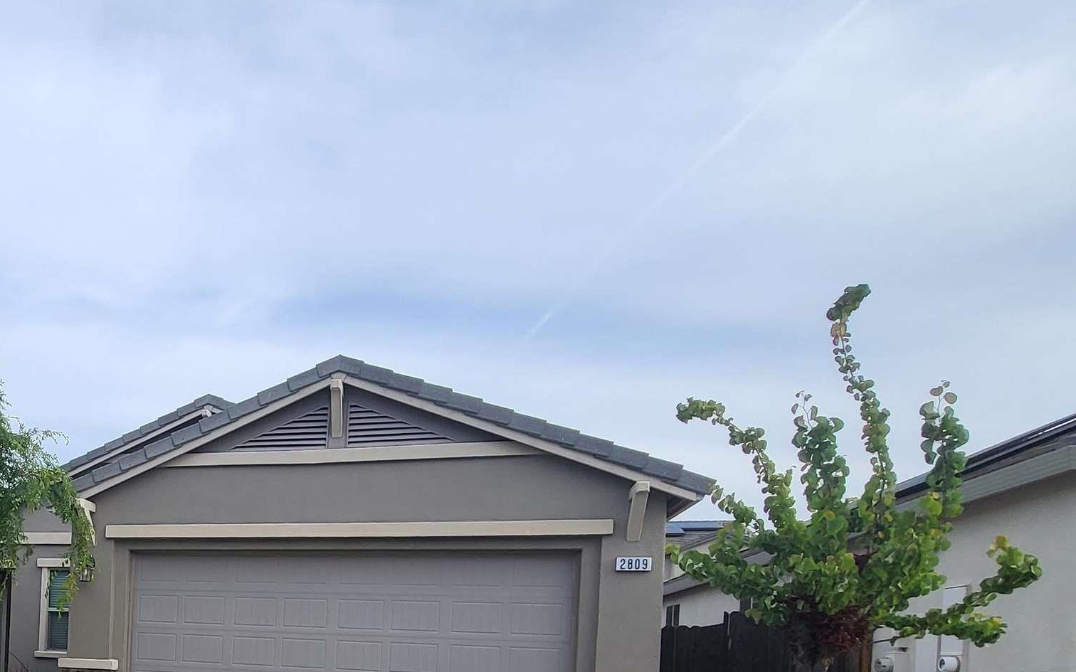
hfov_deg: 56.8
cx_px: 98
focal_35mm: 28
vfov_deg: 39.8
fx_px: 821
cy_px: 656
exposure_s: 1/673
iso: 32
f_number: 2.2
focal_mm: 1.74
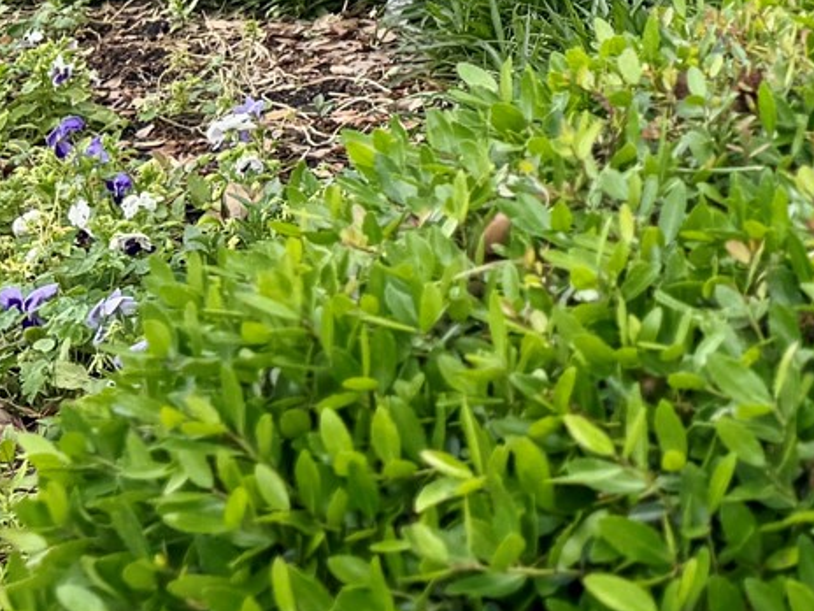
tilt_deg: +0.9
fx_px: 2493
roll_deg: +1.3
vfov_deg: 12.6
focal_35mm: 106
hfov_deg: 17.3
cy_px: -532
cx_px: 1086
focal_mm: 6.76
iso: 80
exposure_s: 1/715
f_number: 1.78
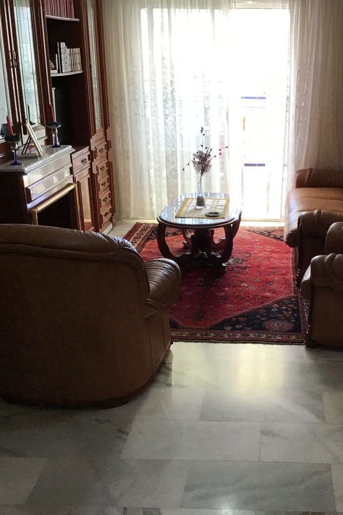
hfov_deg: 30.0
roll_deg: -0.3
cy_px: 260
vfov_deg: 44.5
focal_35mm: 44
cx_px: 261
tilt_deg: -19.1
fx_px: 629
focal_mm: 3.3
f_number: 2.4
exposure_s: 1/33
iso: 32
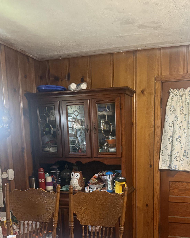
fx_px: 274
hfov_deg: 37.9
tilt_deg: -9.0
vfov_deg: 44.5
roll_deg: +1.0
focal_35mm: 39
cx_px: 121
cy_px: 192
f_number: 1.78
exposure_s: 1/60
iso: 500
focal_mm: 6.76
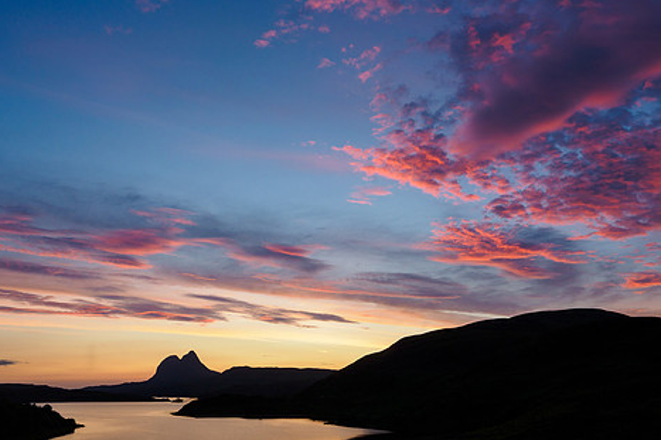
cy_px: 207
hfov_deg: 60.3
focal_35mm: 31
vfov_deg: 42.3
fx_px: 569
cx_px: 350
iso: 200
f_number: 7.1
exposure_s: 1/50
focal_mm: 12
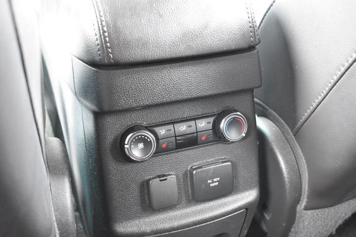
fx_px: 430
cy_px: 118
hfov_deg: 45.0
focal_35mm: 44
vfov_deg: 30.8
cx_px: 178
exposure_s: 1/13
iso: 3200
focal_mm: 29
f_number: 4.2
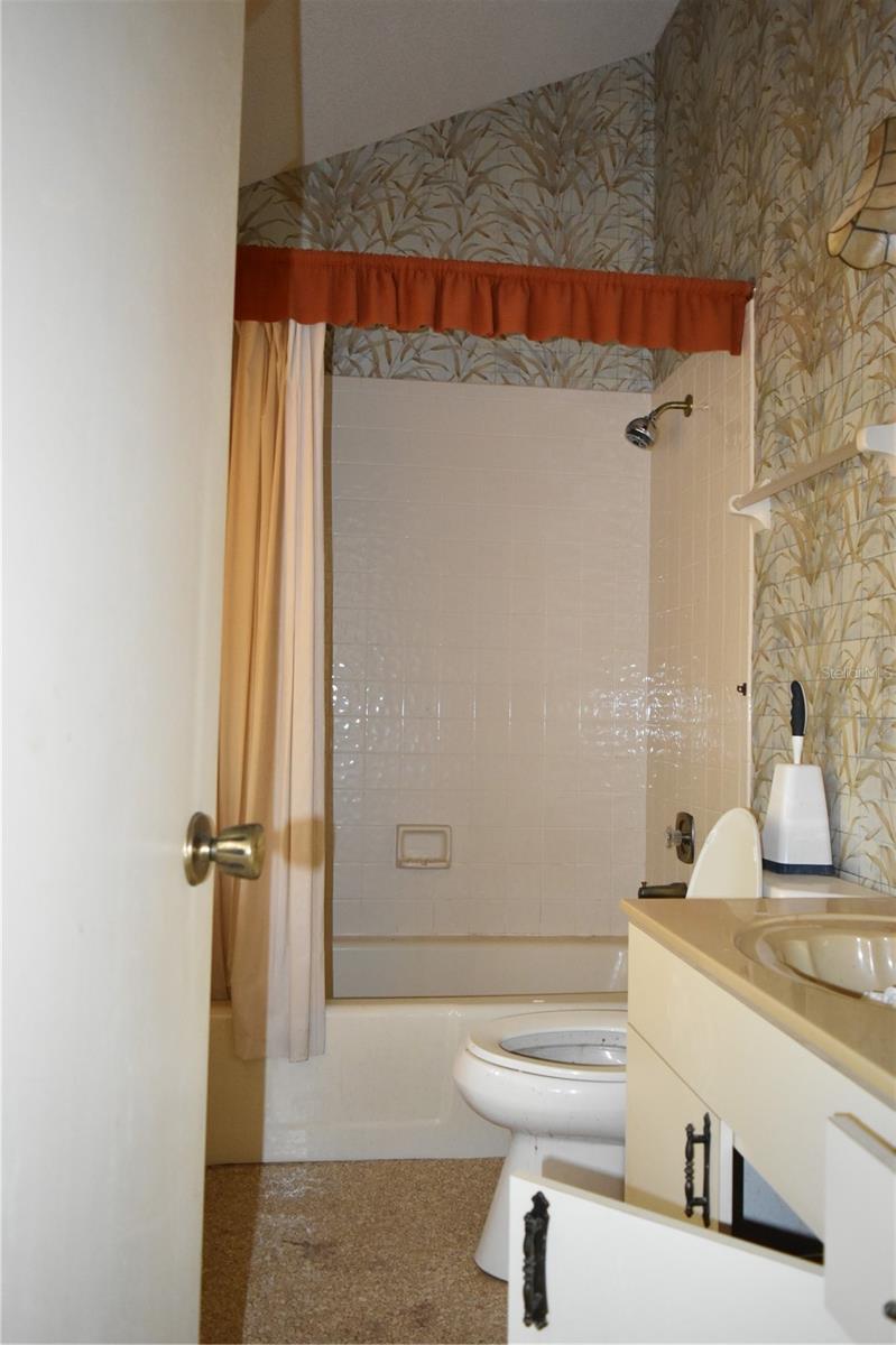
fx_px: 1009
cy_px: 672
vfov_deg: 67.4
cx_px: 448
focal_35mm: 27
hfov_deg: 47.9
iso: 2200
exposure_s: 1/60
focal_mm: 18
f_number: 3.5
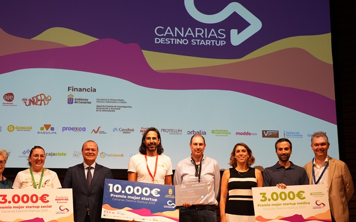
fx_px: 495
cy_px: 150
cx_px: 158
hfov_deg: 39.5
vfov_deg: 25.2
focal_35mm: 51
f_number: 2.5
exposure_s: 1/400
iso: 800
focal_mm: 35
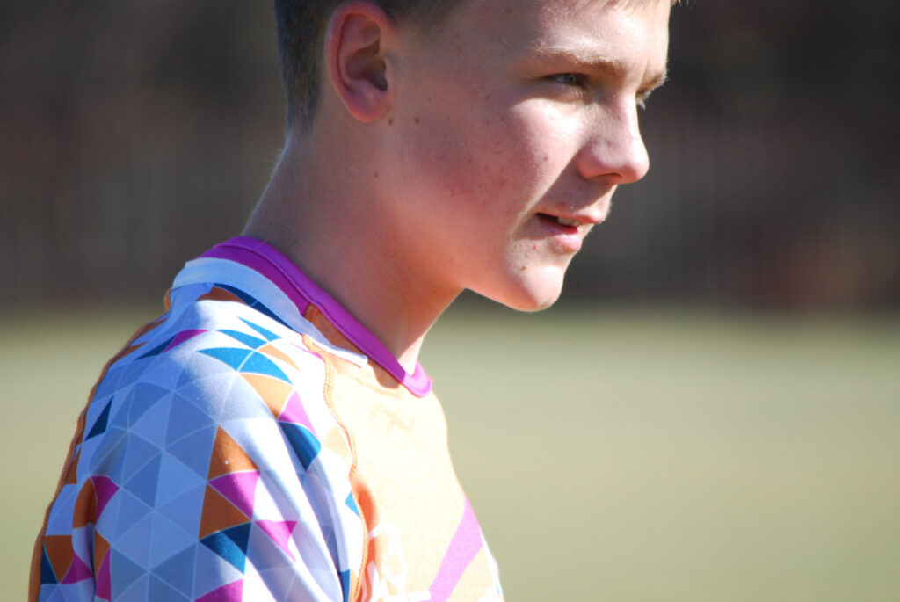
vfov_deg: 3.1
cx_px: 450
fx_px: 11261
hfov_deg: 4.6
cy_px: 301
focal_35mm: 450
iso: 320
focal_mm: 300
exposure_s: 1/500
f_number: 5.6
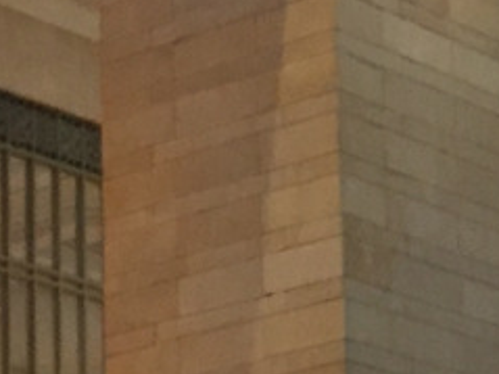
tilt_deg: +13.2
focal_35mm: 194
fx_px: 2795
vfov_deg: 7.6
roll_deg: +0.7
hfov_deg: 10.2
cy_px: 508
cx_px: 409
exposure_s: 1/30
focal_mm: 4.15
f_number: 2.2
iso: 250
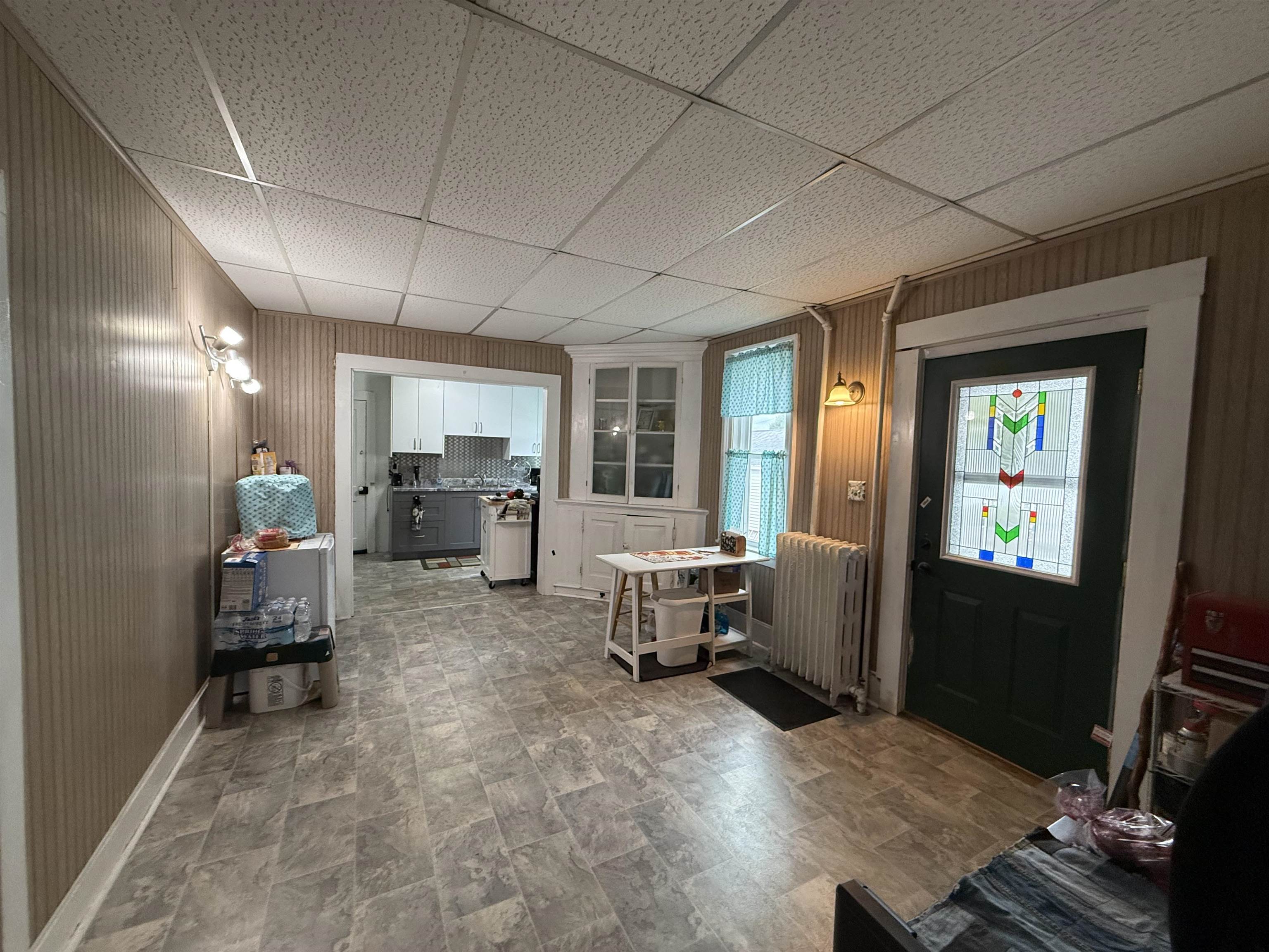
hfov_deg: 102.1
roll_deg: -2.5
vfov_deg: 85.7
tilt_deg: -2.7
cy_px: 476
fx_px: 513
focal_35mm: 14
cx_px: 634
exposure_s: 1/120
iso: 400
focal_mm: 2.22
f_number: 2.2
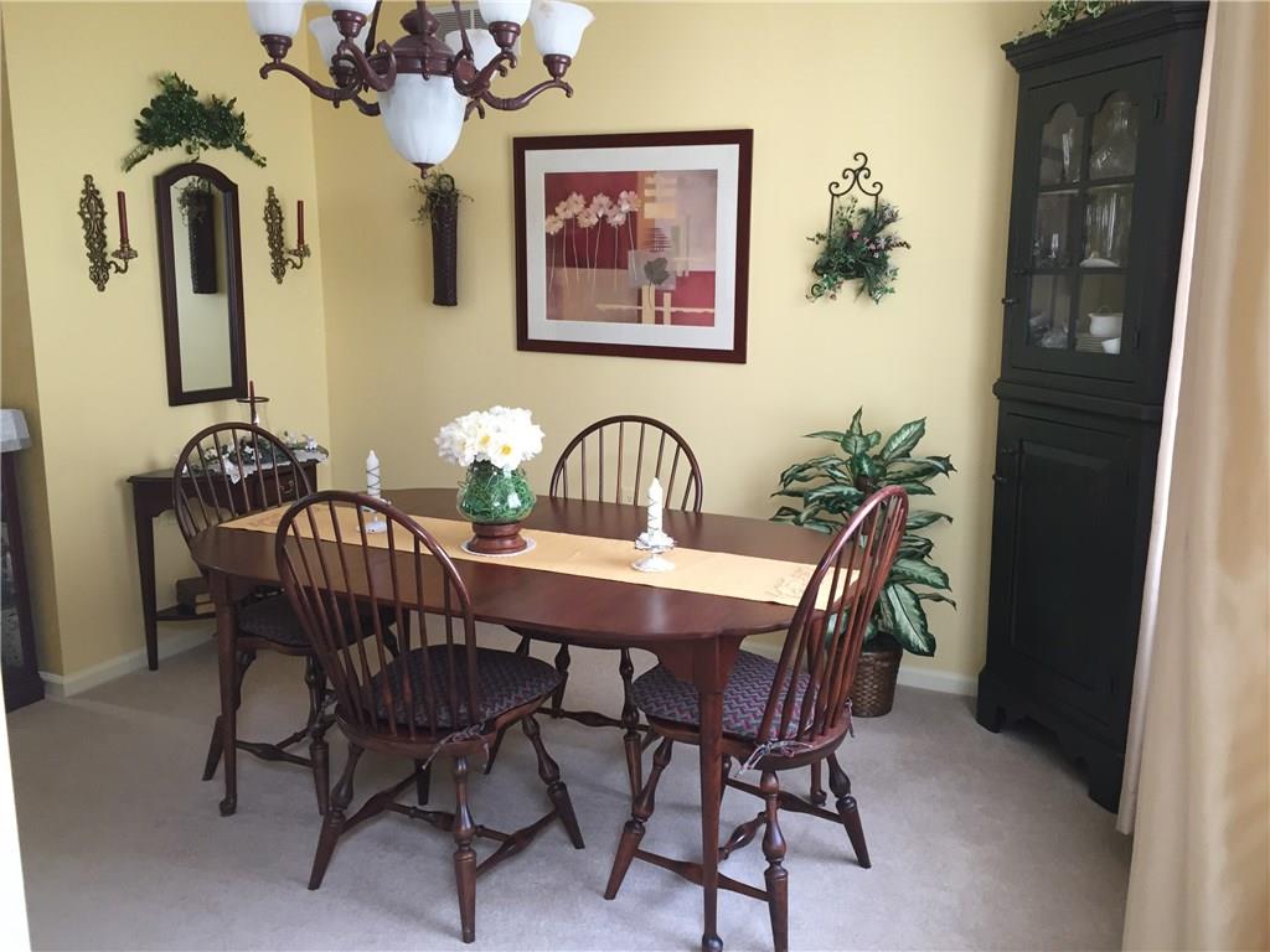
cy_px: 476
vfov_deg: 48.2
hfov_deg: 61.7
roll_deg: -0.8
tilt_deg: -11.0
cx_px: 635
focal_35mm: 29
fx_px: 1064
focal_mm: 4.15
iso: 80
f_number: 2.2
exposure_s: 1/30
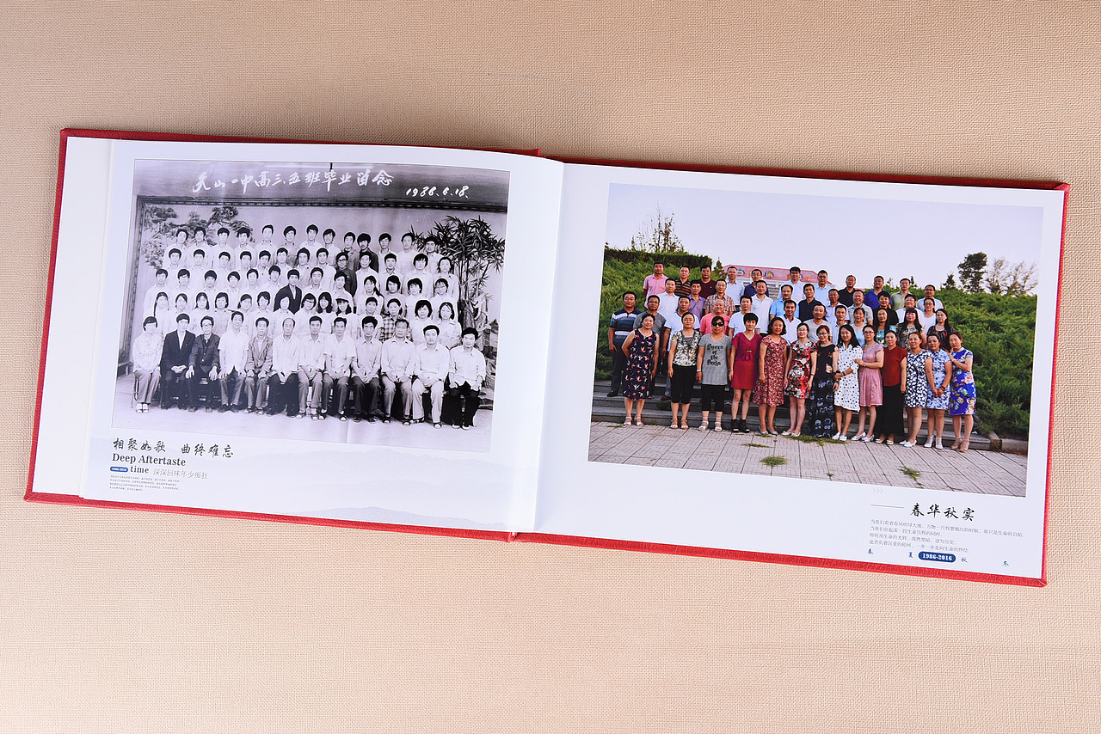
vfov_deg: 28.1
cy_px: 367
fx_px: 1468
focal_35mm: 48
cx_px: 550
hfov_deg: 41.1
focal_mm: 48
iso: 160
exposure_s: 1/125
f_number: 8
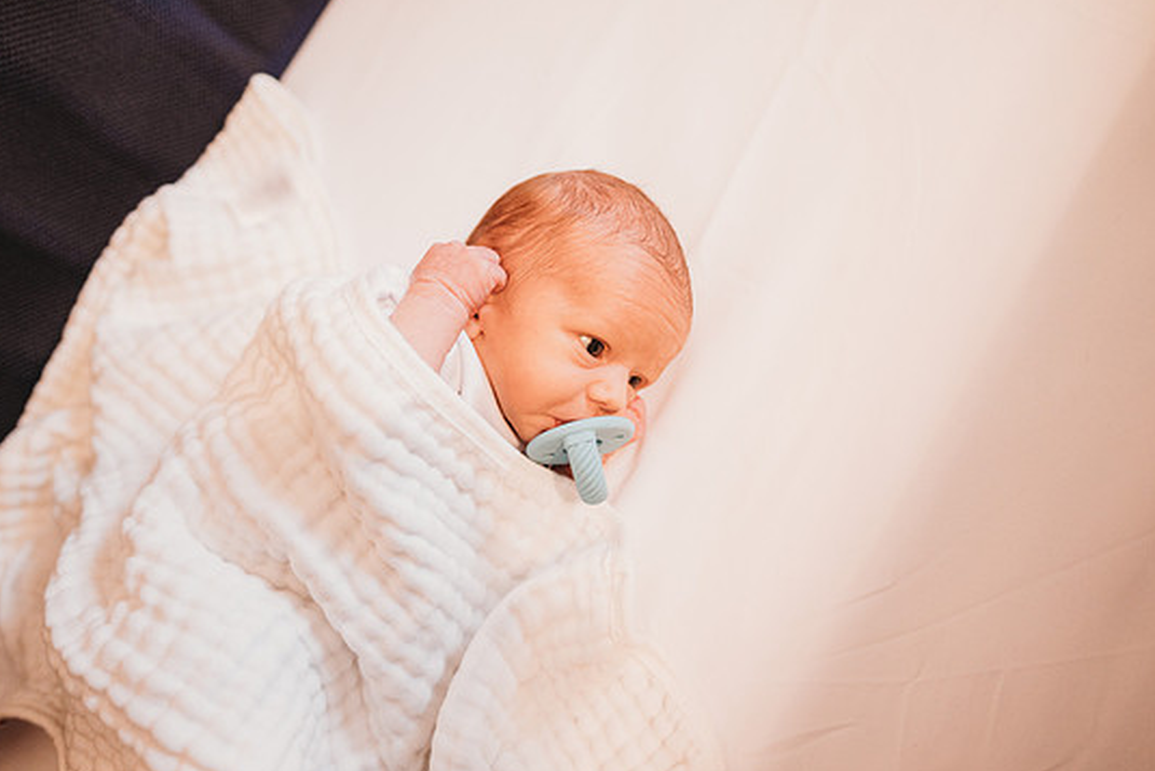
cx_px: 594
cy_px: 405
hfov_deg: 69.4
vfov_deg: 49.6
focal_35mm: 26
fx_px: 834
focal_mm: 24
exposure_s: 1/160
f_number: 2.2
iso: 800
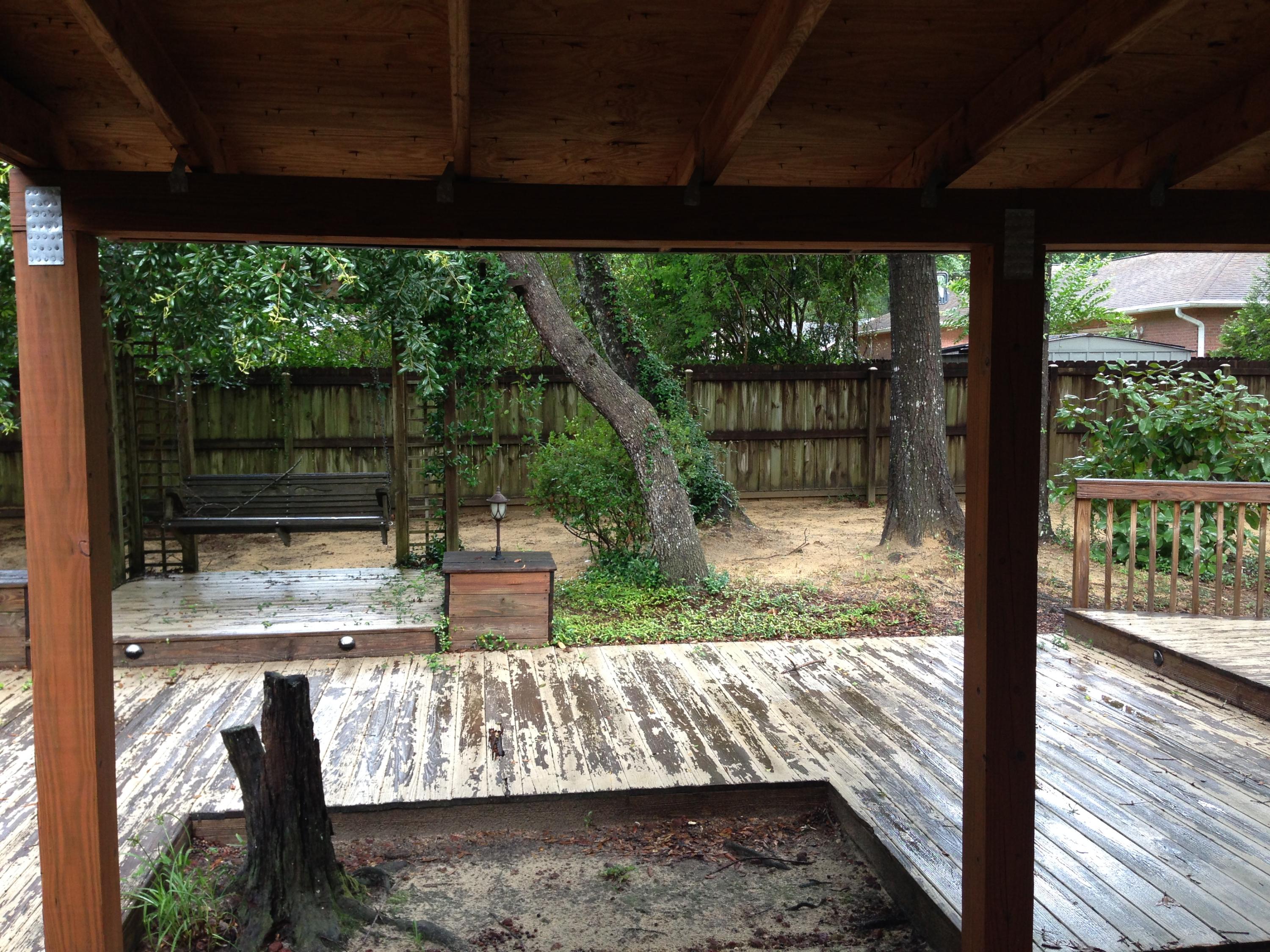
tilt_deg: -4.5
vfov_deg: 42.9
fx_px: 1211
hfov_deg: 55.4
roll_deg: +0.9
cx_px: 635
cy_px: 476
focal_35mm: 33
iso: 80
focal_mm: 4.12
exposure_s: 1/120
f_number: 2.4
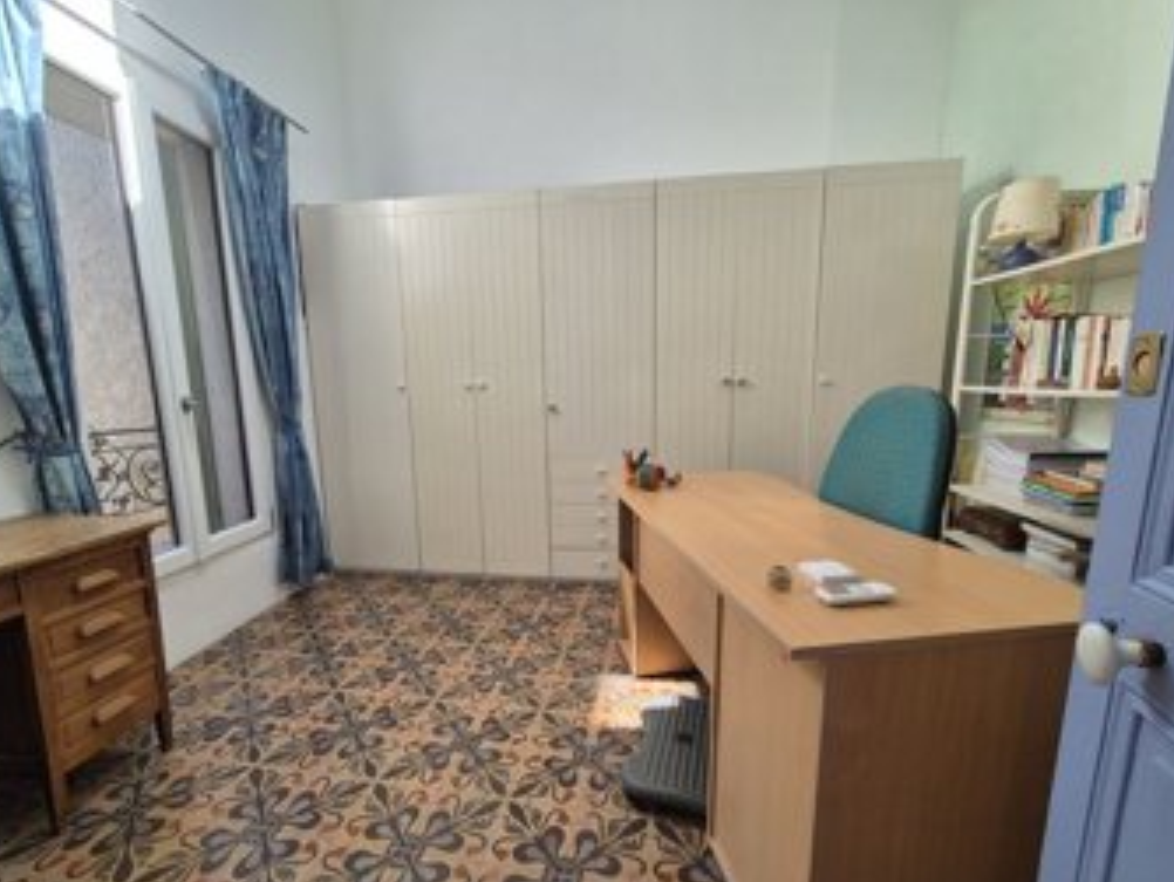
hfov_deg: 102.0
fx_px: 475
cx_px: 580
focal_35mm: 14
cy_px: 467
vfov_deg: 85.7
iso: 64
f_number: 2.2
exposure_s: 1/100
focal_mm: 2.2
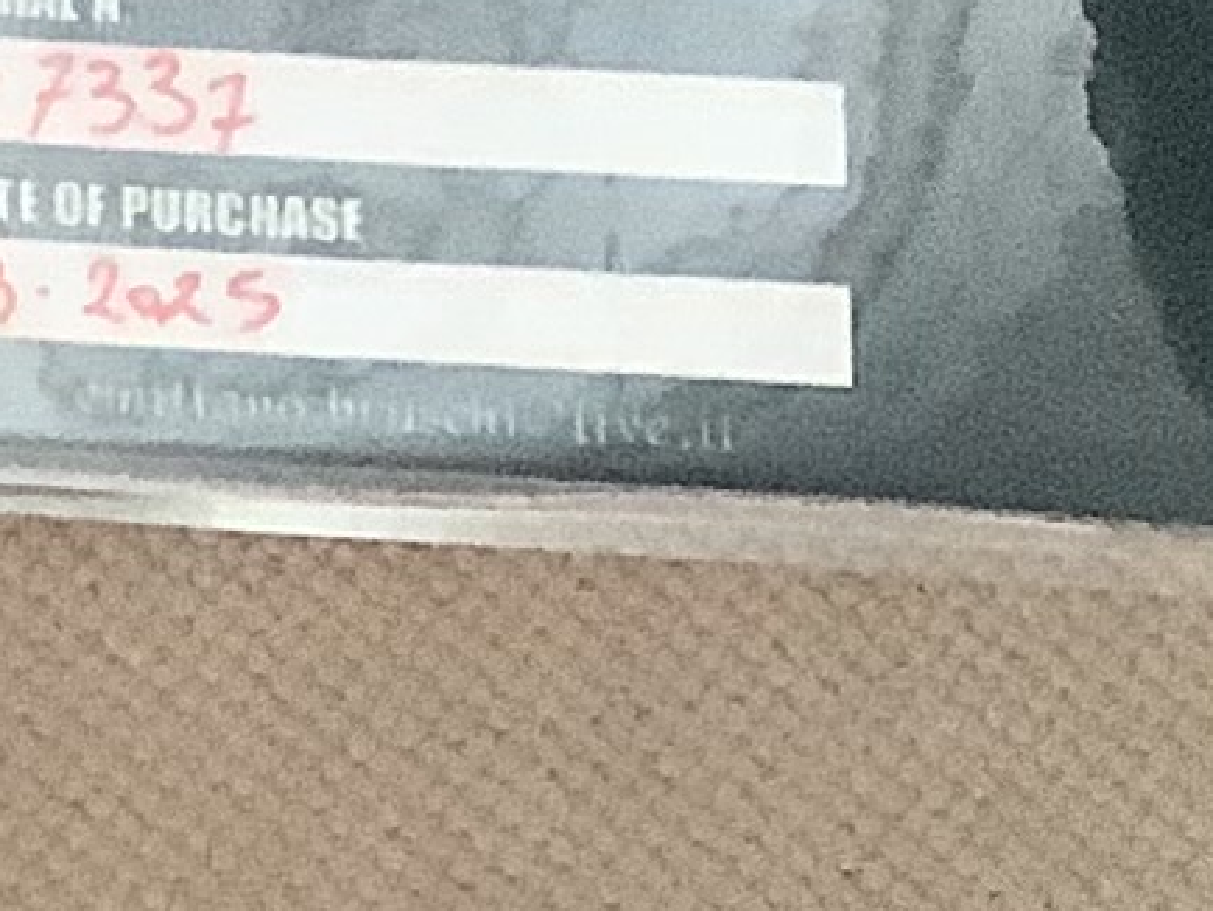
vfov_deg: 6.3
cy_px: 1484
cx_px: -2018
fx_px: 8169
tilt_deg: -82.1
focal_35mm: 233
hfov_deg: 7.7
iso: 500
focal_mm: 3.3
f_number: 2.4
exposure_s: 1/30
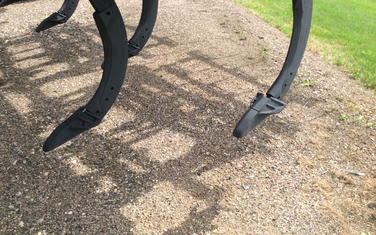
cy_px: 94
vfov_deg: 37.1
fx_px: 348
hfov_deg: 56.7
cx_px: 188
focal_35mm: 34
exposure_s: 1/665
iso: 32
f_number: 2.4
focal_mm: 3.3
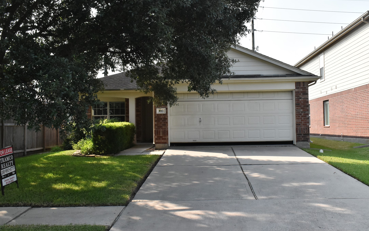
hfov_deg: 49.3
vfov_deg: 32.0
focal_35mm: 40
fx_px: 402
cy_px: 117
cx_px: 185
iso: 1600
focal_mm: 26
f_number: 14
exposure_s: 1/800
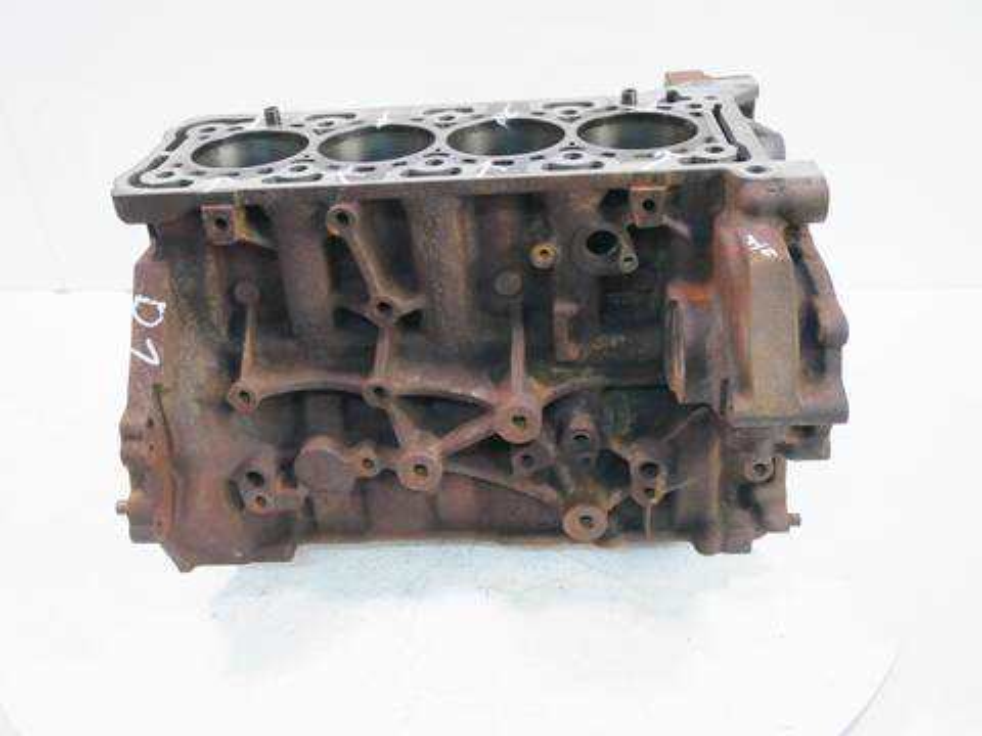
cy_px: 368
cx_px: 491
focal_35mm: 32
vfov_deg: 44.2
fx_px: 908
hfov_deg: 56.8
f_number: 4
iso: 640
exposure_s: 1/60
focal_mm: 16
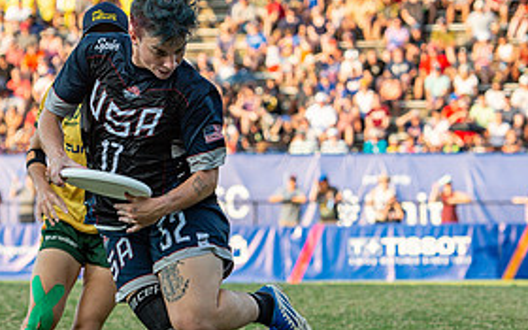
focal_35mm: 242
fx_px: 3482
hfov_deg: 8.7
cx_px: 161
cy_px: 171
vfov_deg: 5.4
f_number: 4
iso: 500
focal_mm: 102
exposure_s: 1/1250
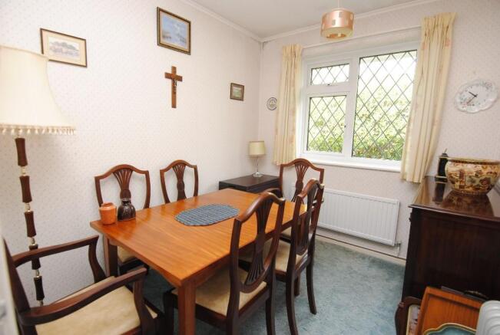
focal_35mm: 16
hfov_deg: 94.9
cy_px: 168
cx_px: 250
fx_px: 230
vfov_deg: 72.3
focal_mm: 11
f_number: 4
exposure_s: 1/60
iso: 200
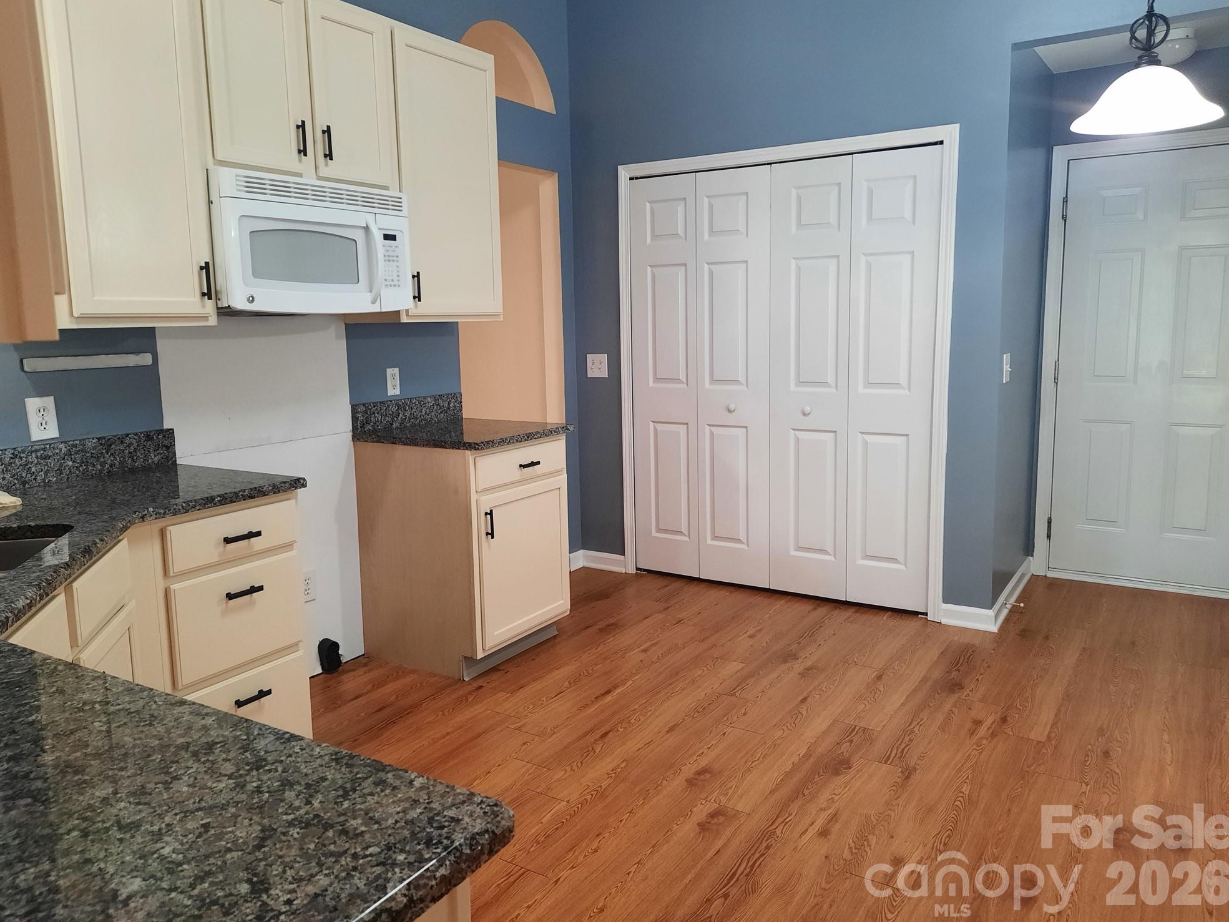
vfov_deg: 53.1
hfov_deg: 67.3
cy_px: 448
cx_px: 601
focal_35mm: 26
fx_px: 923
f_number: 2
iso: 320
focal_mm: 4.6
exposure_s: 1/60
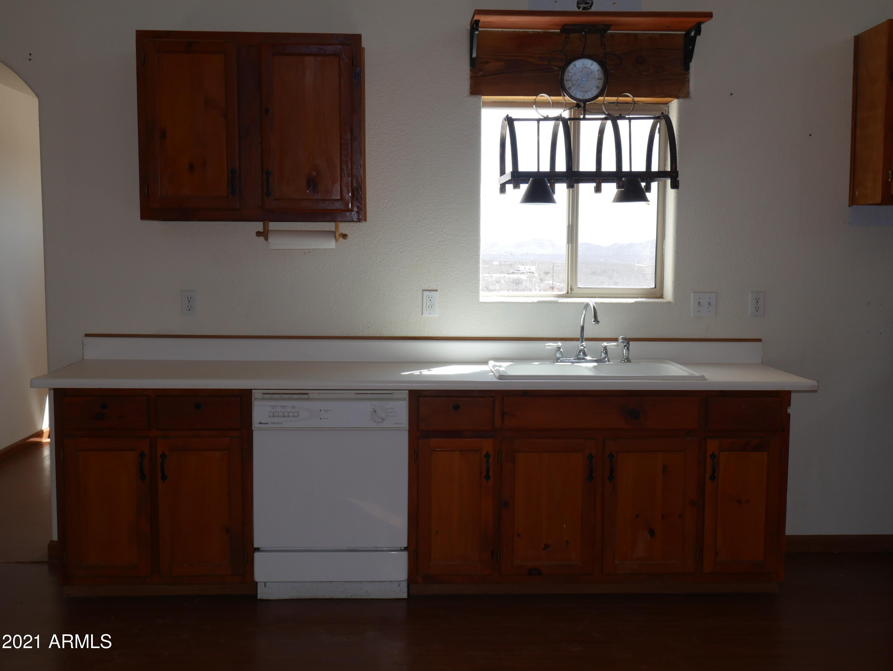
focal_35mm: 38
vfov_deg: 37.7
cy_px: 336
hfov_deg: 49.0
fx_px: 981
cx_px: 446
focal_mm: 19
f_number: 9
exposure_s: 1/60
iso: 320
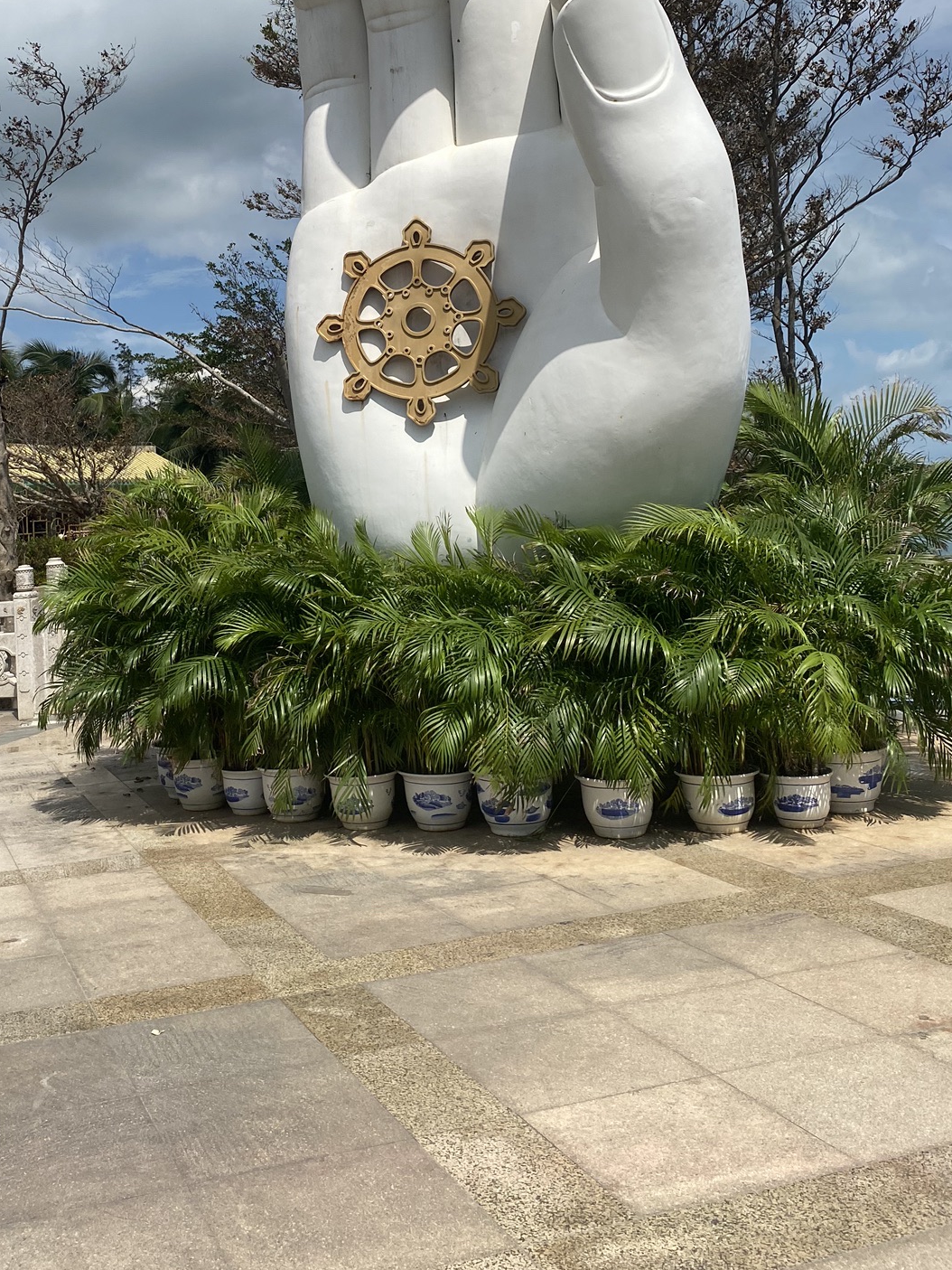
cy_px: 374
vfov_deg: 48.8
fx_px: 1357
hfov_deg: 38.0
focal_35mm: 37
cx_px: 283
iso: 32
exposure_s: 1/6061
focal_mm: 4.25
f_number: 1.8
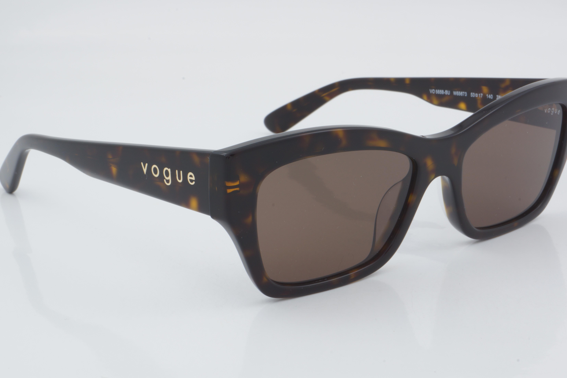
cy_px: 189
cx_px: 292
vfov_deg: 17.5
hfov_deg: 26.0
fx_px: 1228
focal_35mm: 78
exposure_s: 1/3
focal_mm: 50
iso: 100
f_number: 32
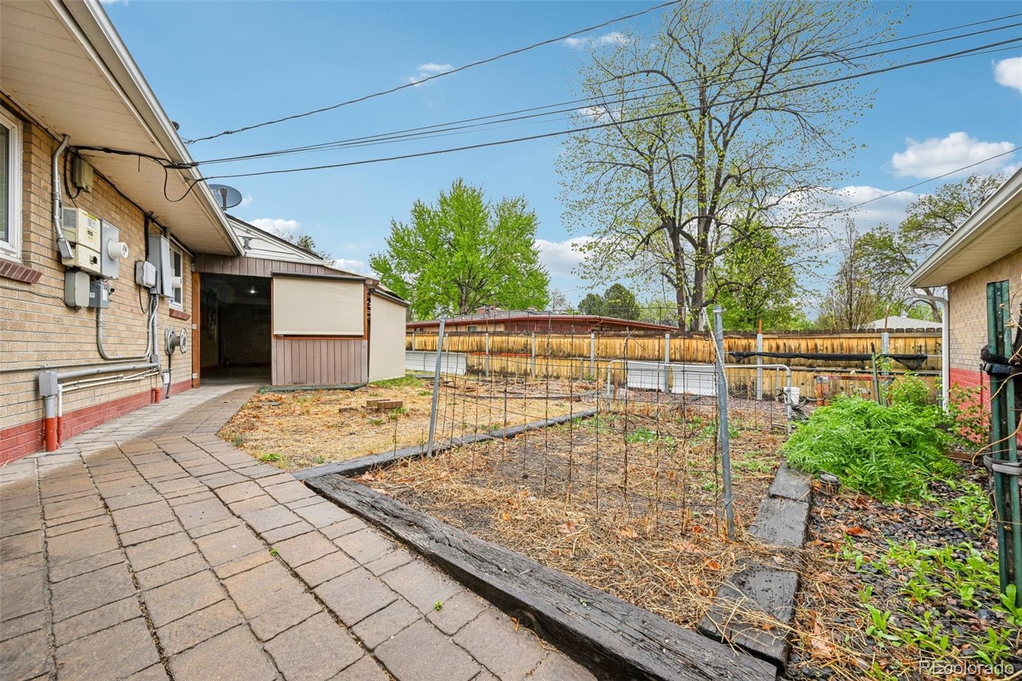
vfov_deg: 81.2
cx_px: 511
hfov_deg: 104.3
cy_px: 340
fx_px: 397
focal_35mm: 14
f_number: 11
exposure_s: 1/30
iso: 64
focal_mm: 14
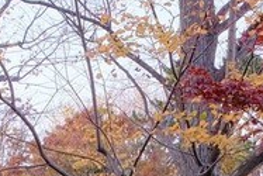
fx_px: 1360
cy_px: 228
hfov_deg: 11.0
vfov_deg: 7.3
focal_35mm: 186
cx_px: 211
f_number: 8
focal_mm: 19.5
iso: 800
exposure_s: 1/5.3
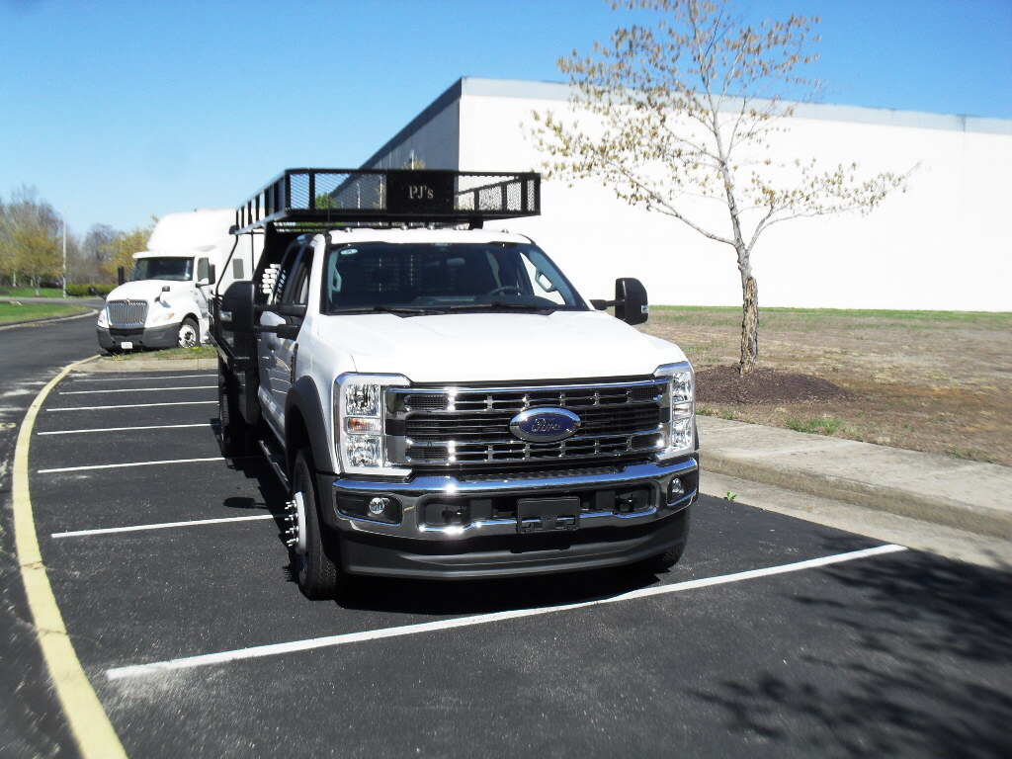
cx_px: 506
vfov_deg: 40.7
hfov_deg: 52.6
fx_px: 1023
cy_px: 380
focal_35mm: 35
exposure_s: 1/250
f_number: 8.4
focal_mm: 6.3
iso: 100
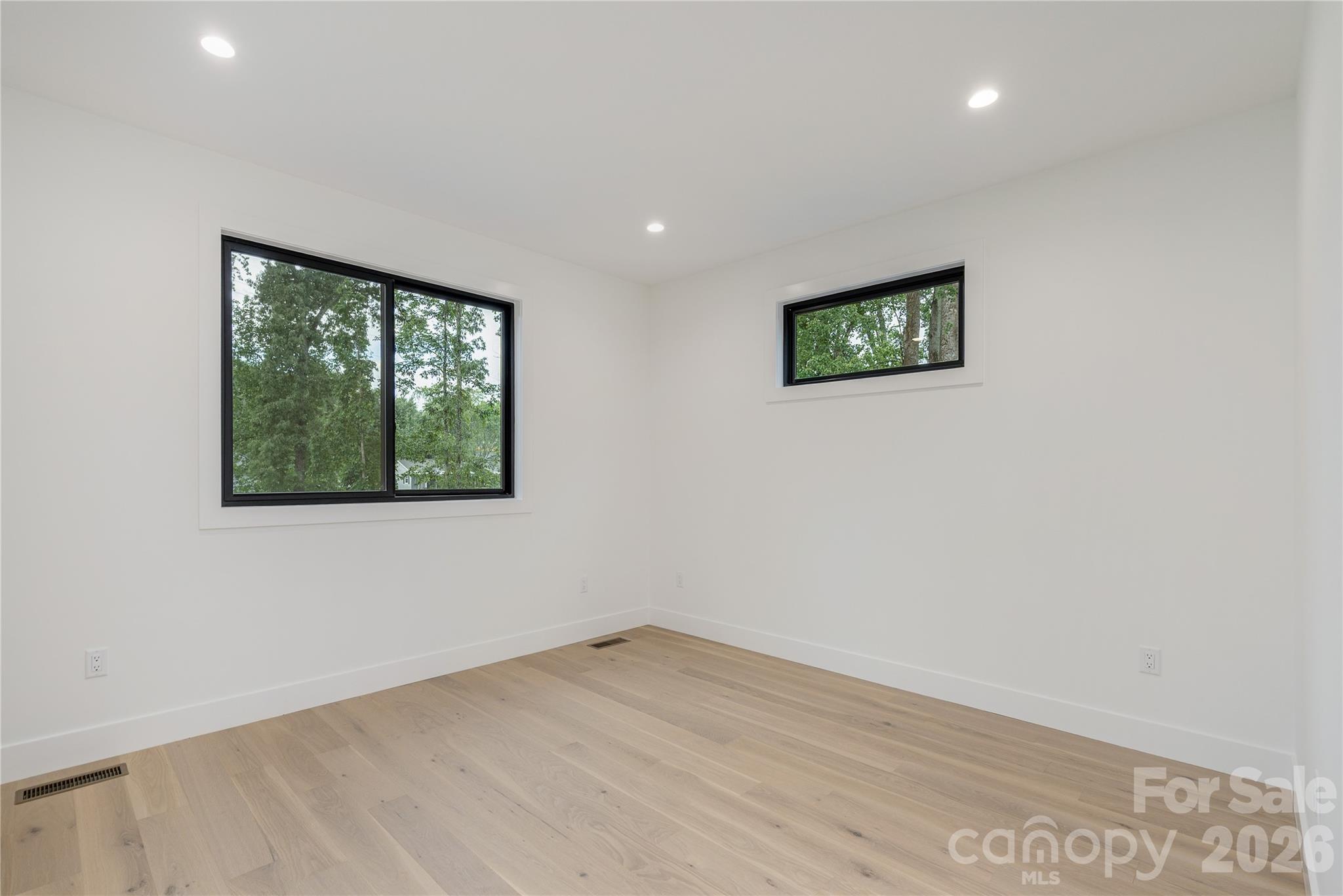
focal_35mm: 15
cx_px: 672
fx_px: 560
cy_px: 448
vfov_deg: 77.4
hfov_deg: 100.4
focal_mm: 15
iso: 320
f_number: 7.1
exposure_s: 1/40
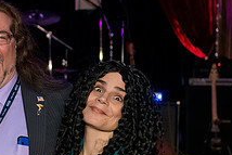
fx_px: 767
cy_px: 100
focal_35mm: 119
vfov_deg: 11.5
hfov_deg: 16.8
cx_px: -11
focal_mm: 44
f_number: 3.2
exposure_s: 1/125
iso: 1600
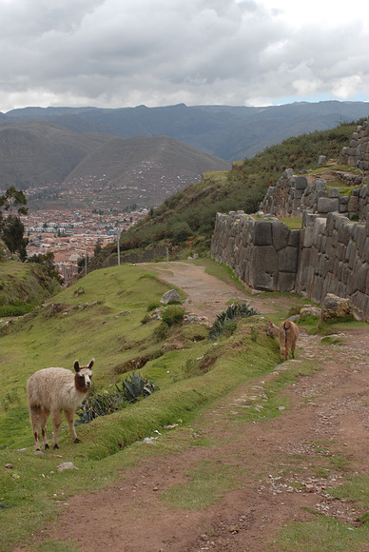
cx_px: 184
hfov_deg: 23.8
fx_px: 874
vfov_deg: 35.0
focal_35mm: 57
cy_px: 276
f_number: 18
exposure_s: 1/20
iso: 100
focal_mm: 38
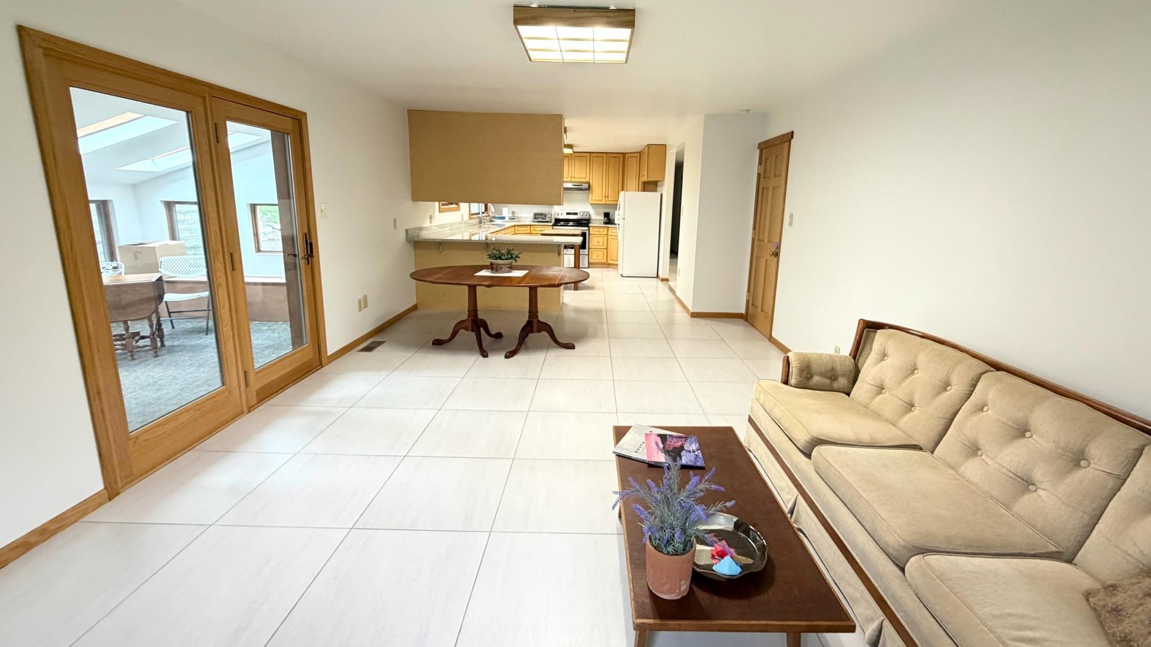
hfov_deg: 99.3
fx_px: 488
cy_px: 291
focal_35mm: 16
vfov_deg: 66.9
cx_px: 599
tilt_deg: -11.4
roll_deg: -1.3
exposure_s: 1/60
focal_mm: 2.22
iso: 320
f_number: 2.2
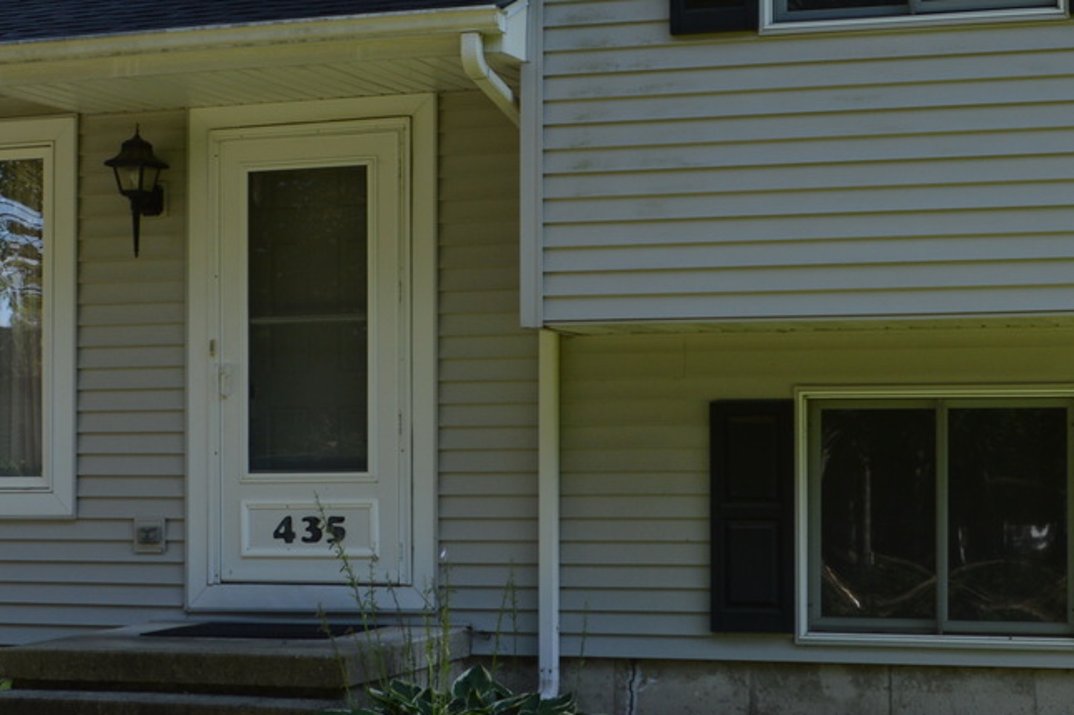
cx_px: 706
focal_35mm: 68
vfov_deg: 20.0
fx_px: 2027
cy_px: 412
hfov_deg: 29.5
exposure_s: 1/125
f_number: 5.6
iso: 140
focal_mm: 18
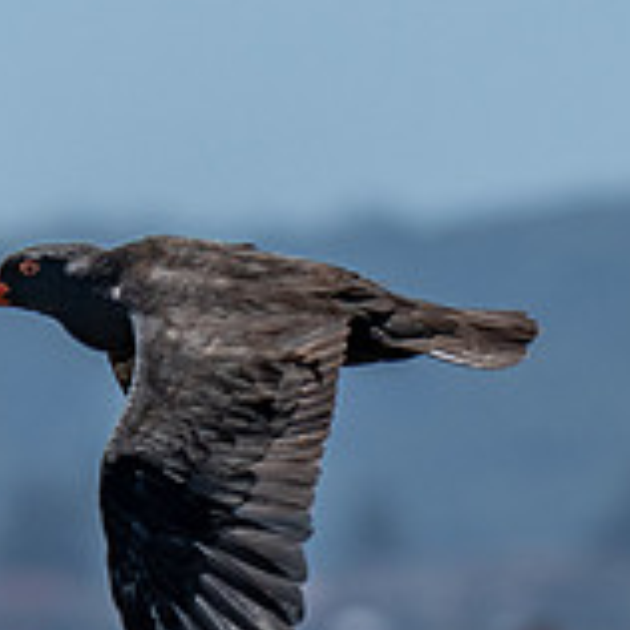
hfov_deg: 1.3
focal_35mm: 1353
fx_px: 27859
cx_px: -725
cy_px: -133
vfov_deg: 1.3
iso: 125
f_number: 5.6
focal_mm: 200
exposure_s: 1/2000
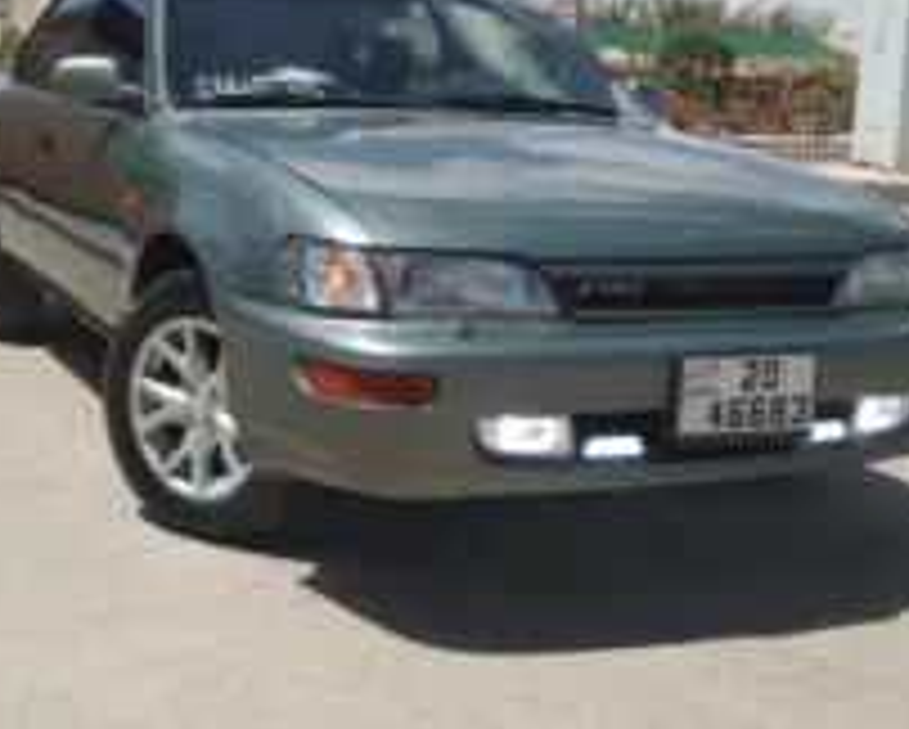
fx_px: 1562
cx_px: 387
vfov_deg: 26.2
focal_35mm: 58
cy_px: 270
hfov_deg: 32.4
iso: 50
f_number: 2.2
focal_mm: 3.65
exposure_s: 1/1250
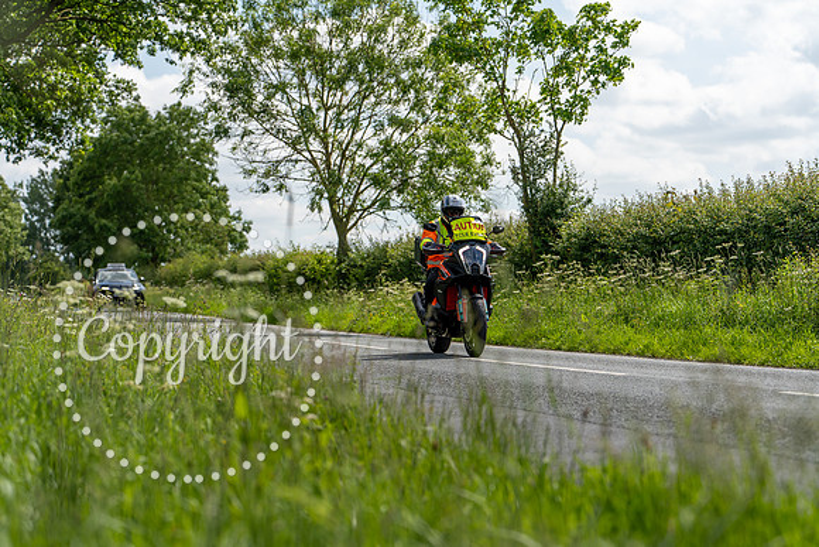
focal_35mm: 86
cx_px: 410
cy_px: 274
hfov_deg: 23.6
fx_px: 1957
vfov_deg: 15.9
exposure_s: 1/1250
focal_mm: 86
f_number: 3.5
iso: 100
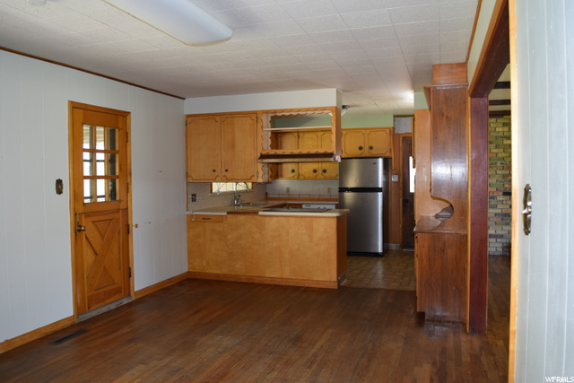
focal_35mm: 27
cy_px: 192
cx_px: 287
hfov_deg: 67.4
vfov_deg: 48.0
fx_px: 431
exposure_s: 1/100
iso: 800
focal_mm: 18
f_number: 5
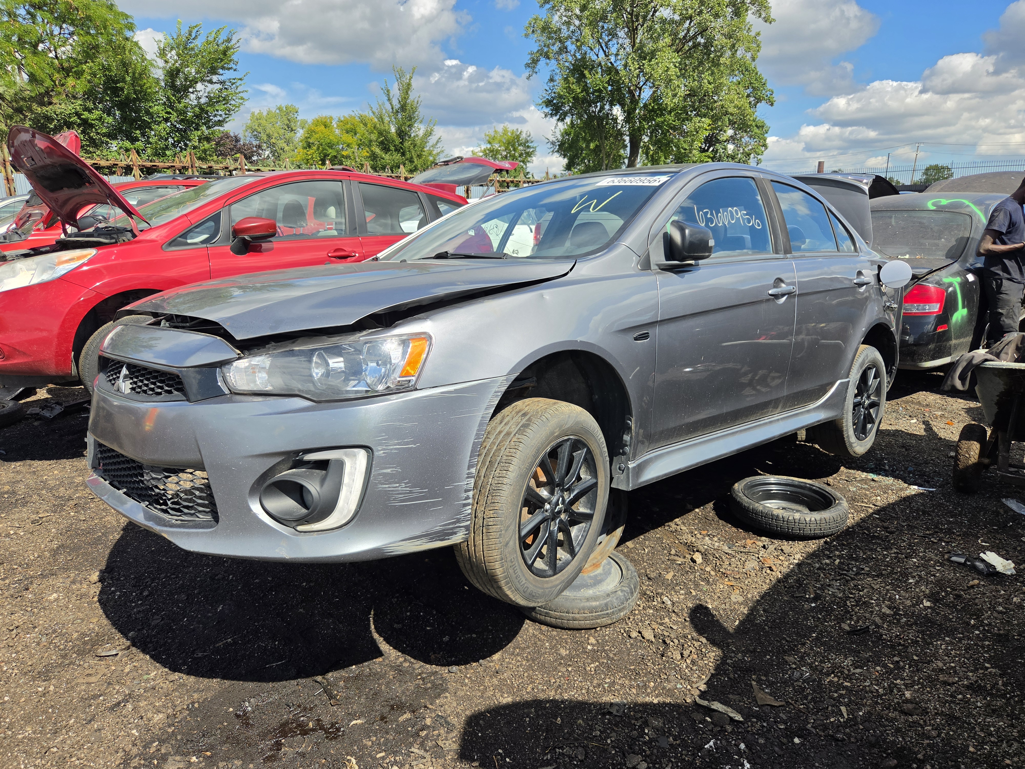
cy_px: 384
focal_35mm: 23
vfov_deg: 58.9
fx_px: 681
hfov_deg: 73.9
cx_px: 512
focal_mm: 5.4
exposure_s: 1/3550
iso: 80
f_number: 1.8
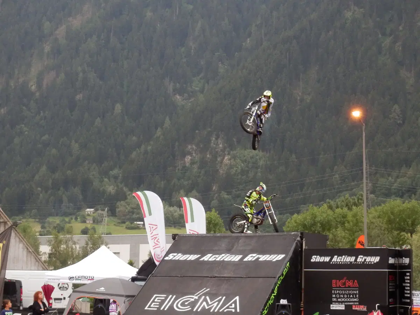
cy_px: 158
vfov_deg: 20.2
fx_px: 886
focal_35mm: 73
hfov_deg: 26.7
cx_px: 210
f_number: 4.5
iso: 500
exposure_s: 1/100
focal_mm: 13.1
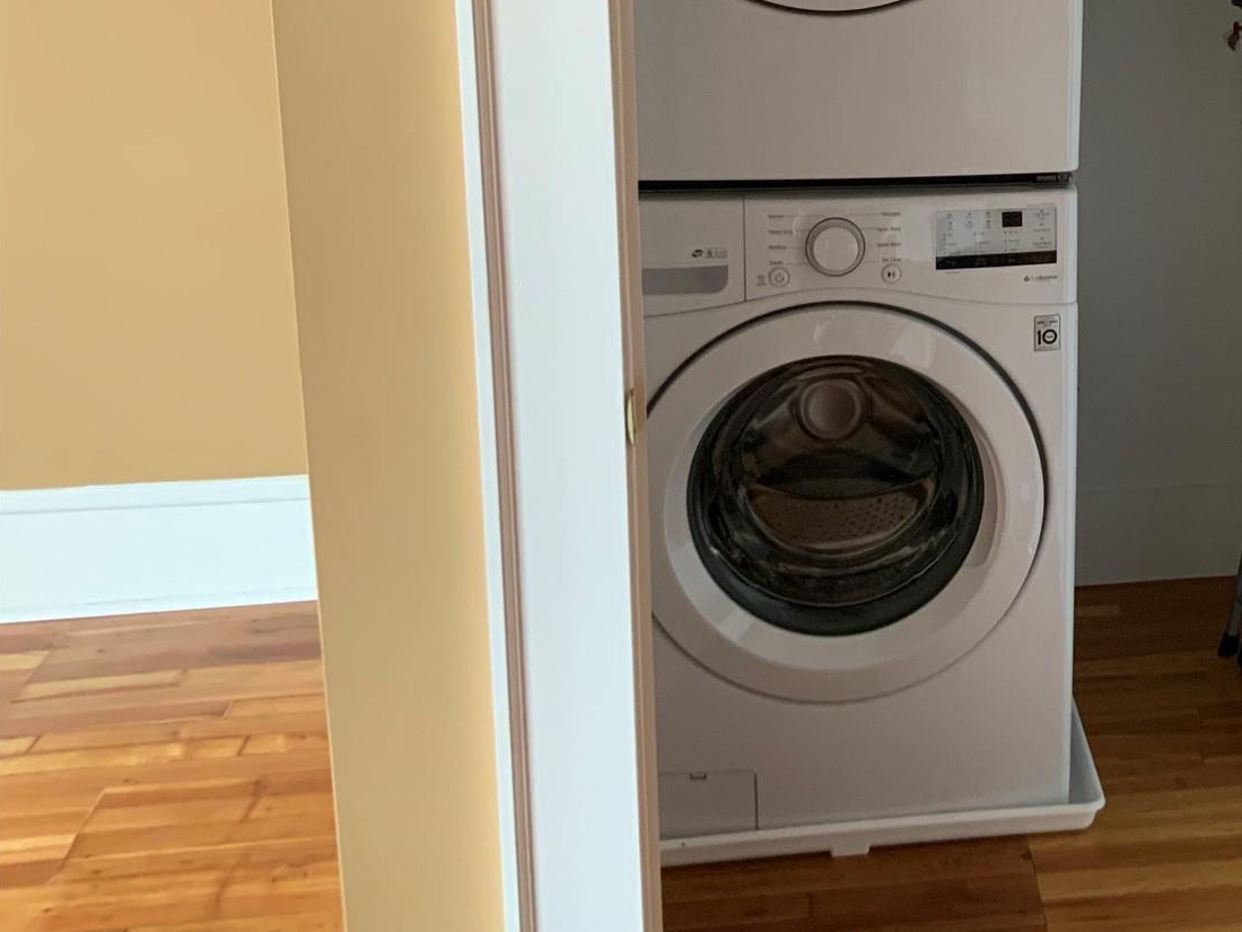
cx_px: 1154
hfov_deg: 33.4
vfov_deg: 26.4
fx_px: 1937
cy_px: 150
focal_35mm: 54
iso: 160
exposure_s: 1/60
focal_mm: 3
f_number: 1.8
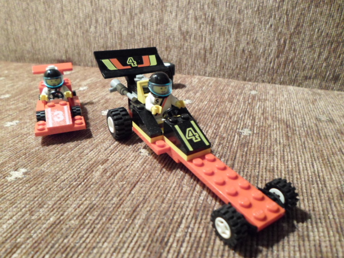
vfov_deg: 54.9
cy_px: 129
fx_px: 248
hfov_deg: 69.4
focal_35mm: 25
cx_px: 172
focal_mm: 4.5
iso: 400
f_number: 2.5
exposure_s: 1/10
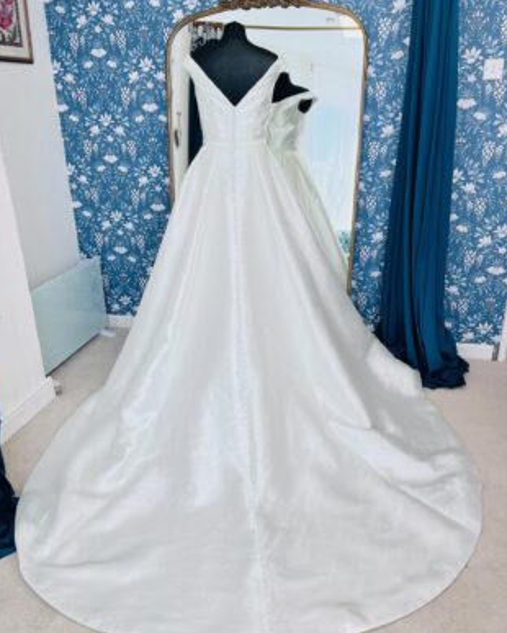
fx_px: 525
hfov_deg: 51.6
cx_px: 247
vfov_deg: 62.1
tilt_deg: -23.9
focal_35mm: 28
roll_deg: +1.9
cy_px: 333
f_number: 1.6
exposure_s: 1/151
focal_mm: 5.1
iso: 64
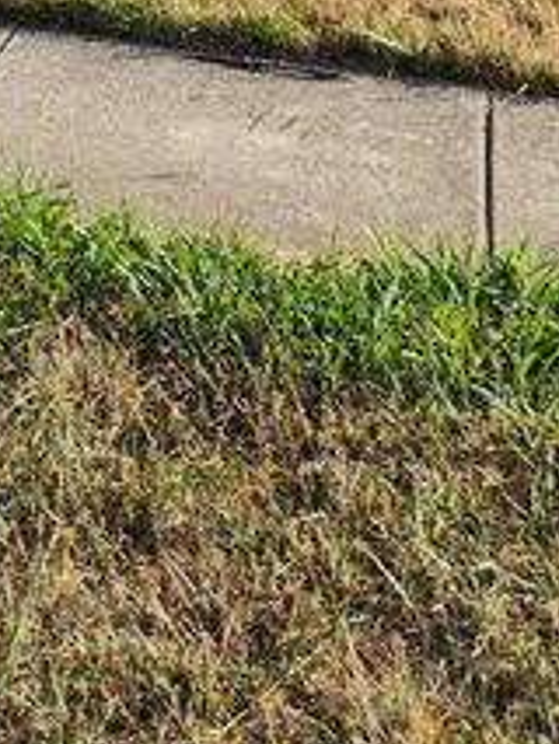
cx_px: -213
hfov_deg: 16.6
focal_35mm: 83
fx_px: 1785
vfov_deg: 18.5
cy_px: -590
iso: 20
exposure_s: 1/794
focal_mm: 5.4
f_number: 1.8
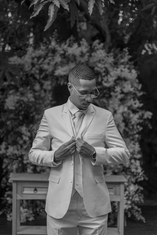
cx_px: 78
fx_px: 340
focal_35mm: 52
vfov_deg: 38.2
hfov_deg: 26.0
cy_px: 118
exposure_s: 1/2000
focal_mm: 35
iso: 640
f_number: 1.4
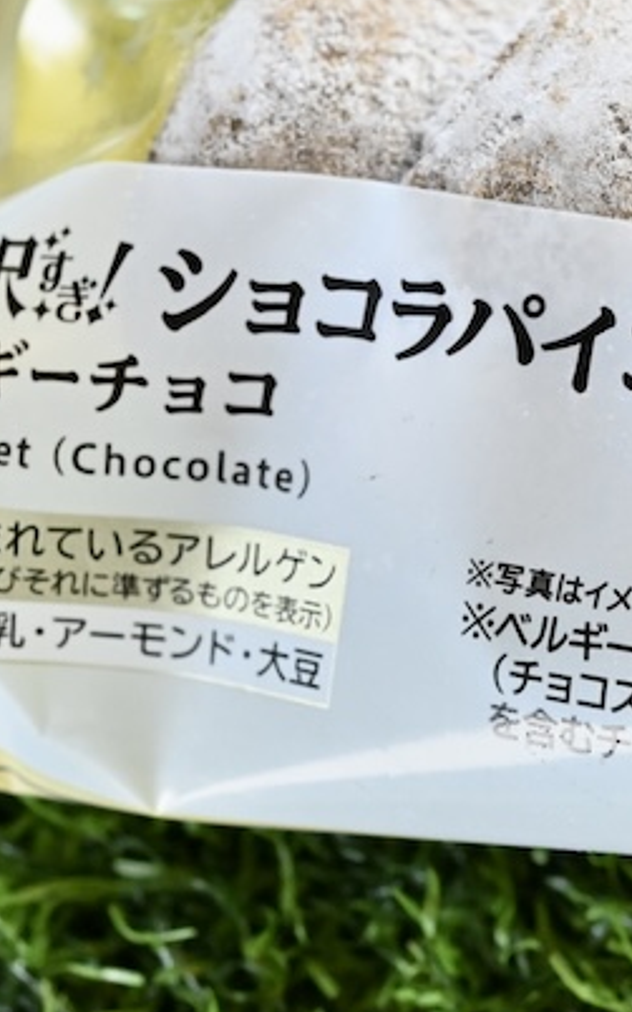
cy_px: 477
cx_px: 889
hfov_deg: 8.5
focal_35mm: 152
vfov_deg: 13.8
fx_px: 4192
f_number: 7.1
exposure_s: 1/200
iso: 6400
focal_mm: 60
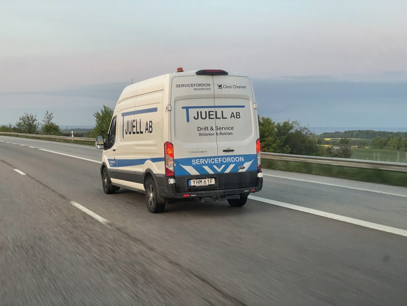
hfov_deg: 36.8
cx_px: 204
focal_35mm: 52
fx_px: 611
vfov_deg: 28.0
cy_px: 153
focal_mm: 6
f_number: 2
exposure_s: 1/121
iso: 160
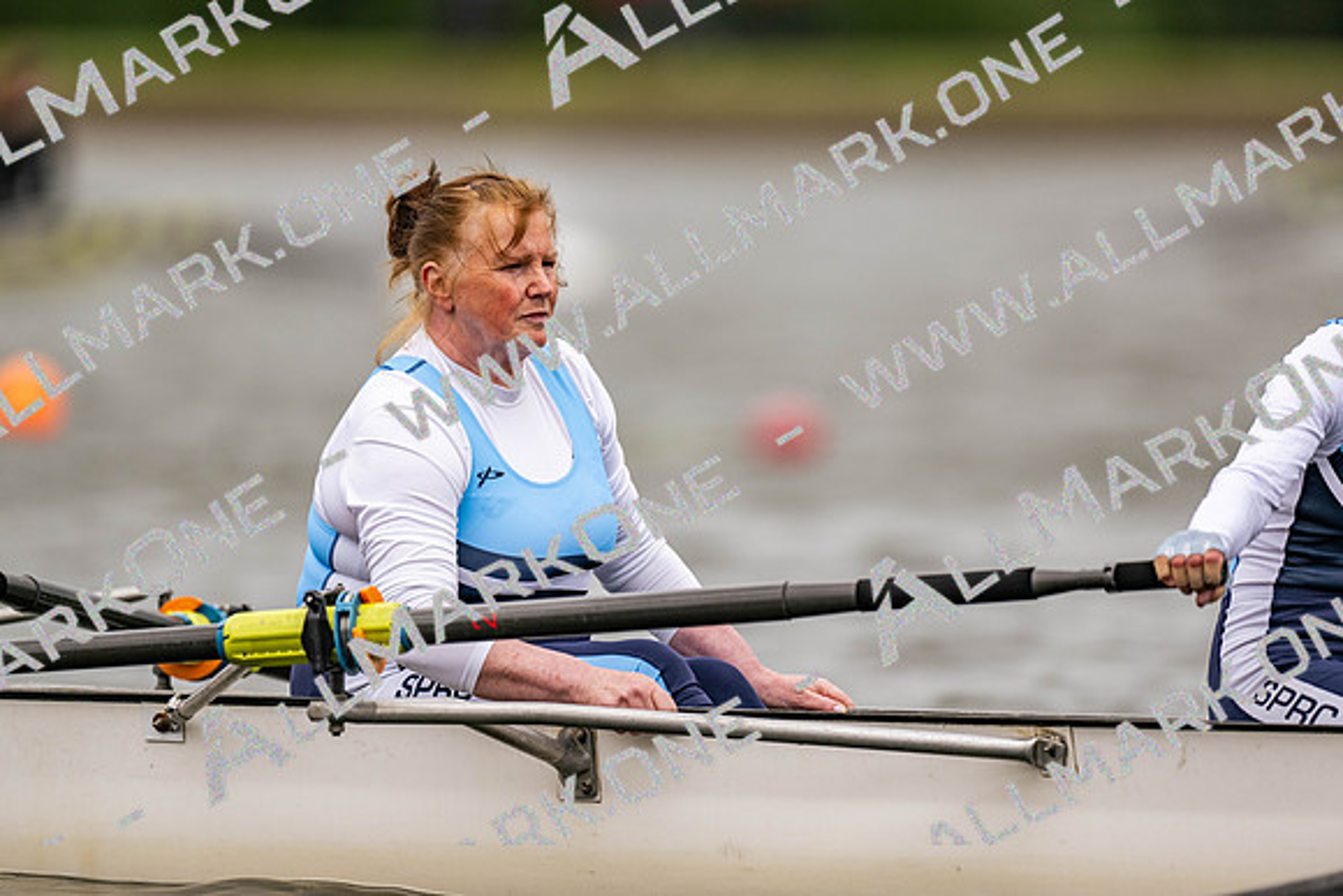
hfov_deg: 3.4
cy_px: 448
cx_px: 672
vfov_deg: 2.3
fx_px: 22388
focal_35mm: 600
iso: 320
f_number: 4
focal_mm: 600
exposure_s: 1/2500
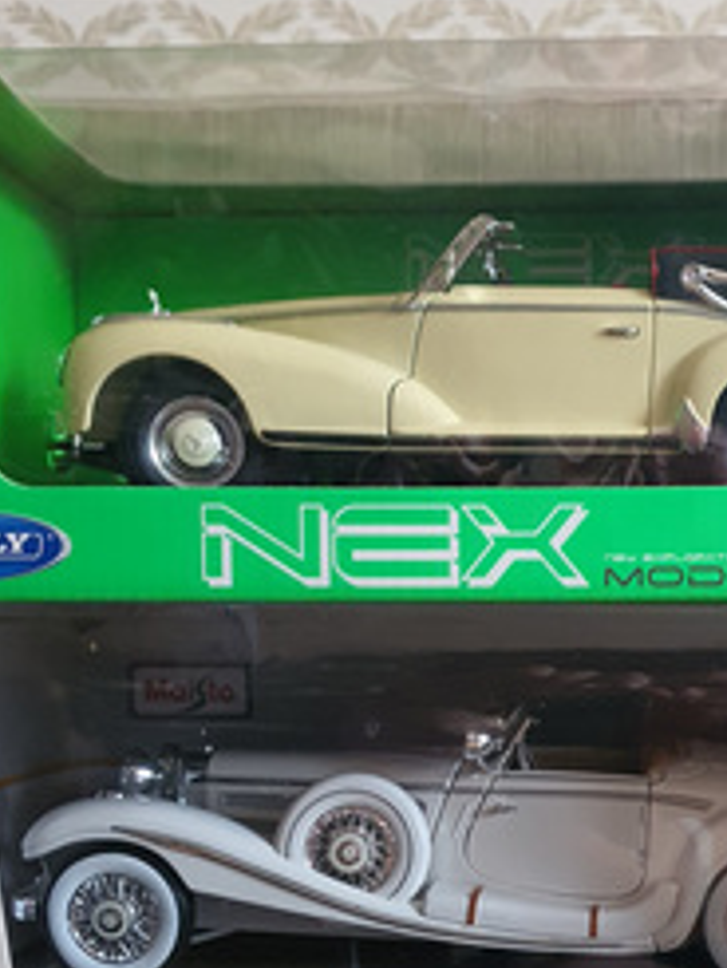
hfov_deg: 27.1
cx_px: 563
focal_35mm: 53
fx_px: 1483
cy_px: 687
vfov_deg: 35.6
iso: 500
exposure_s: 1/50
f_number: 1.5
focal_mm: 4.3
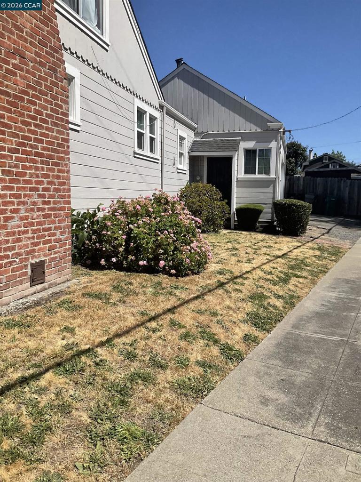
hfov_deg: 48.2
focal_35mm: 29
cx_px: 180
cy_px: 241
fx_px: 403
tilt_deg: -7.0
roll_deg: +0.1
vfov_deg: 61.7
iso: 16
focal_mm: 3
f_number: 1.8
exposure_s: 1/2667
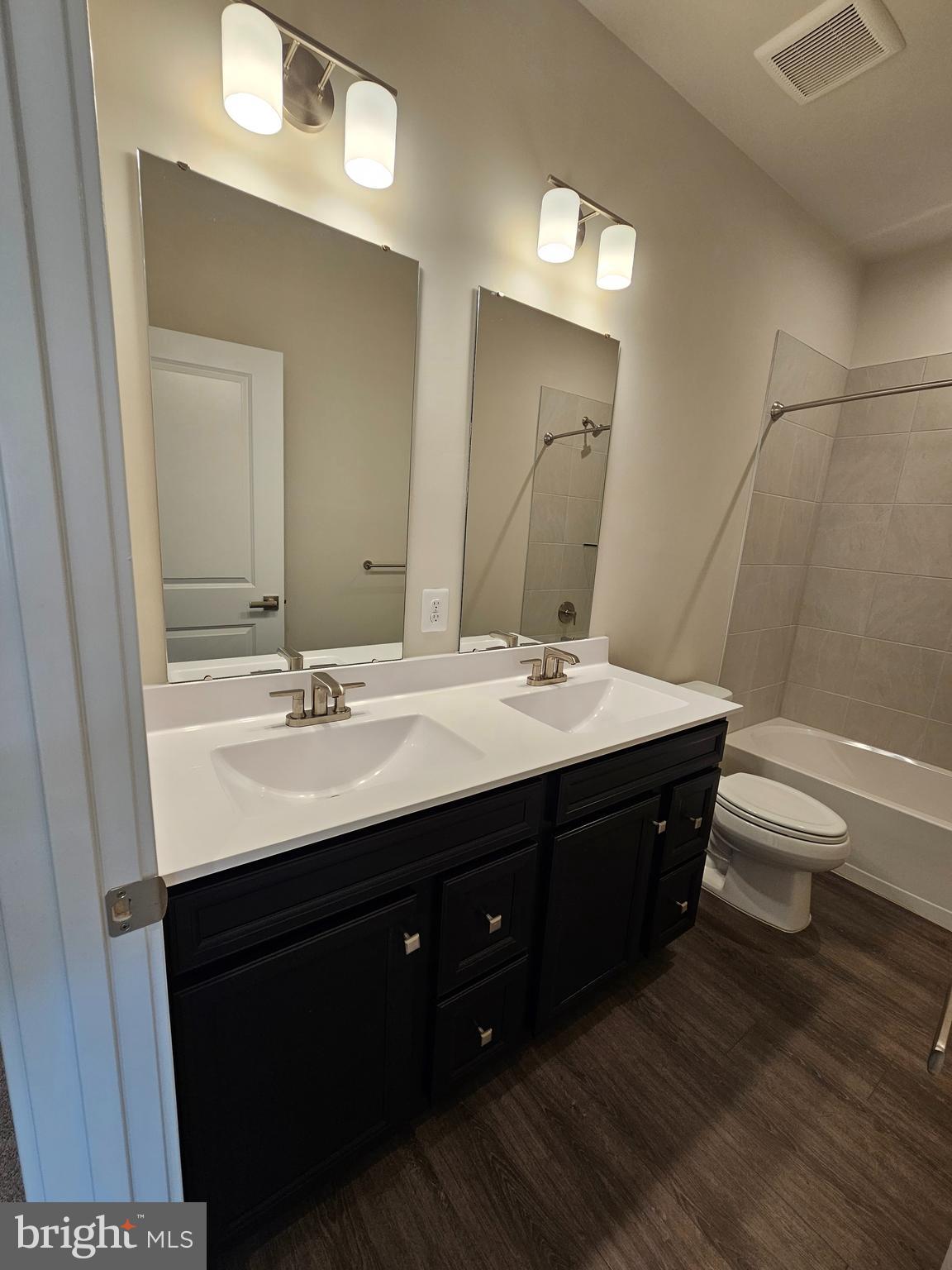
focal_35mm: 13
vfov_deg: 106.2
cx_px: 476
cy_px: 635
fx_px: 477
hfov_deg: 89.9
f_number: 2.2
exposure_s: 1/60
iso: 64
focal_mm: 2.2
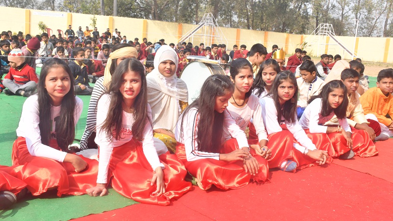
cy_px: 91
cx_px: 196
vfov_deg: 31.1
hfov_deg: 52.8
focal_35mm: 38
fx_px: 396
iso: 500
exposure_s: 1/100
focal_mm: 24
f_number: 20
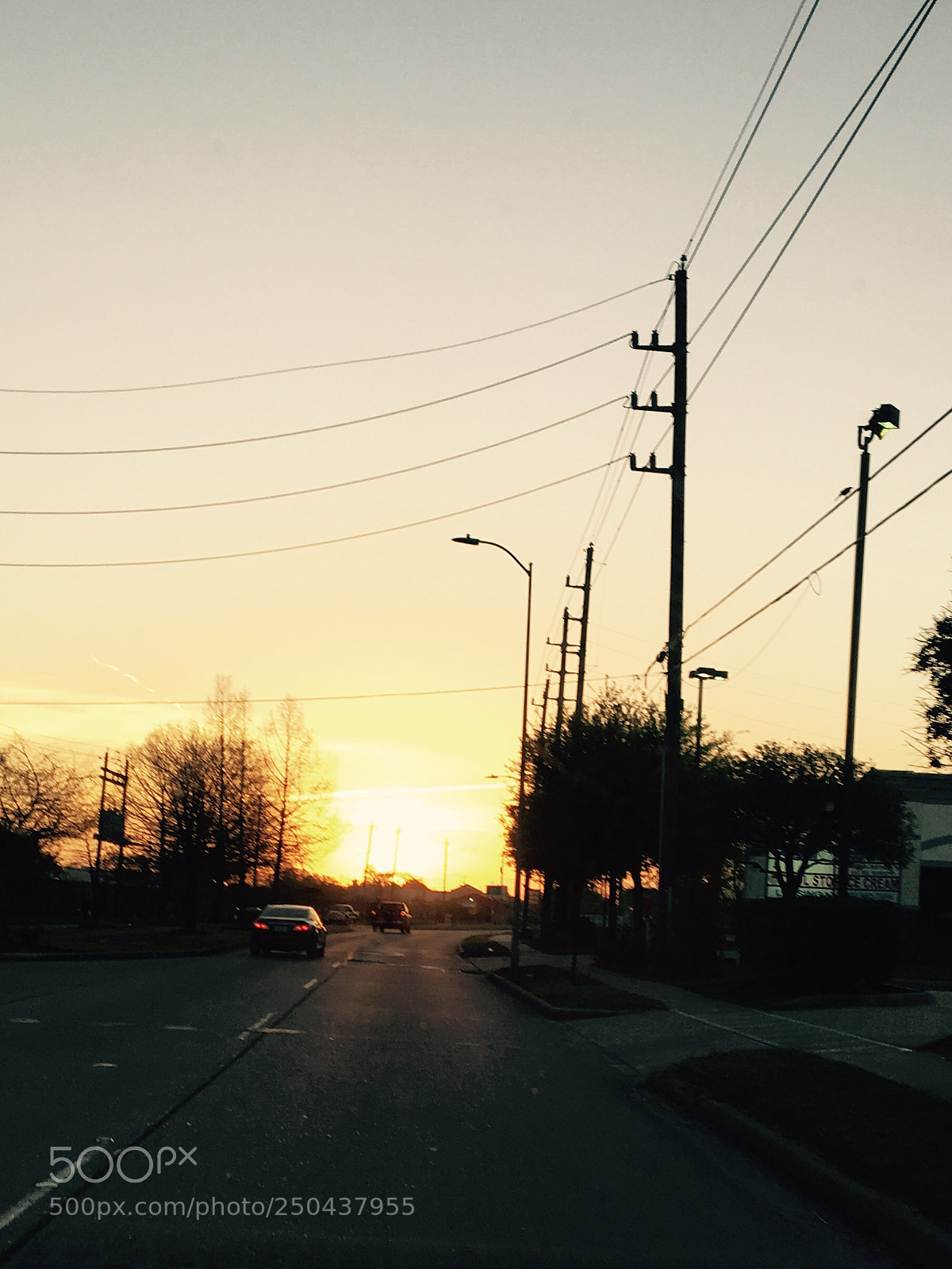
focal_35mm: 29
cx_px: 476
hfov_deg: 48.2
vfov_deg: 61.7
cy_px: 634
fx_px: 1063
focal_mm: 4.15
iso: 25
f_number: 2.2
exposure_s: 1/247
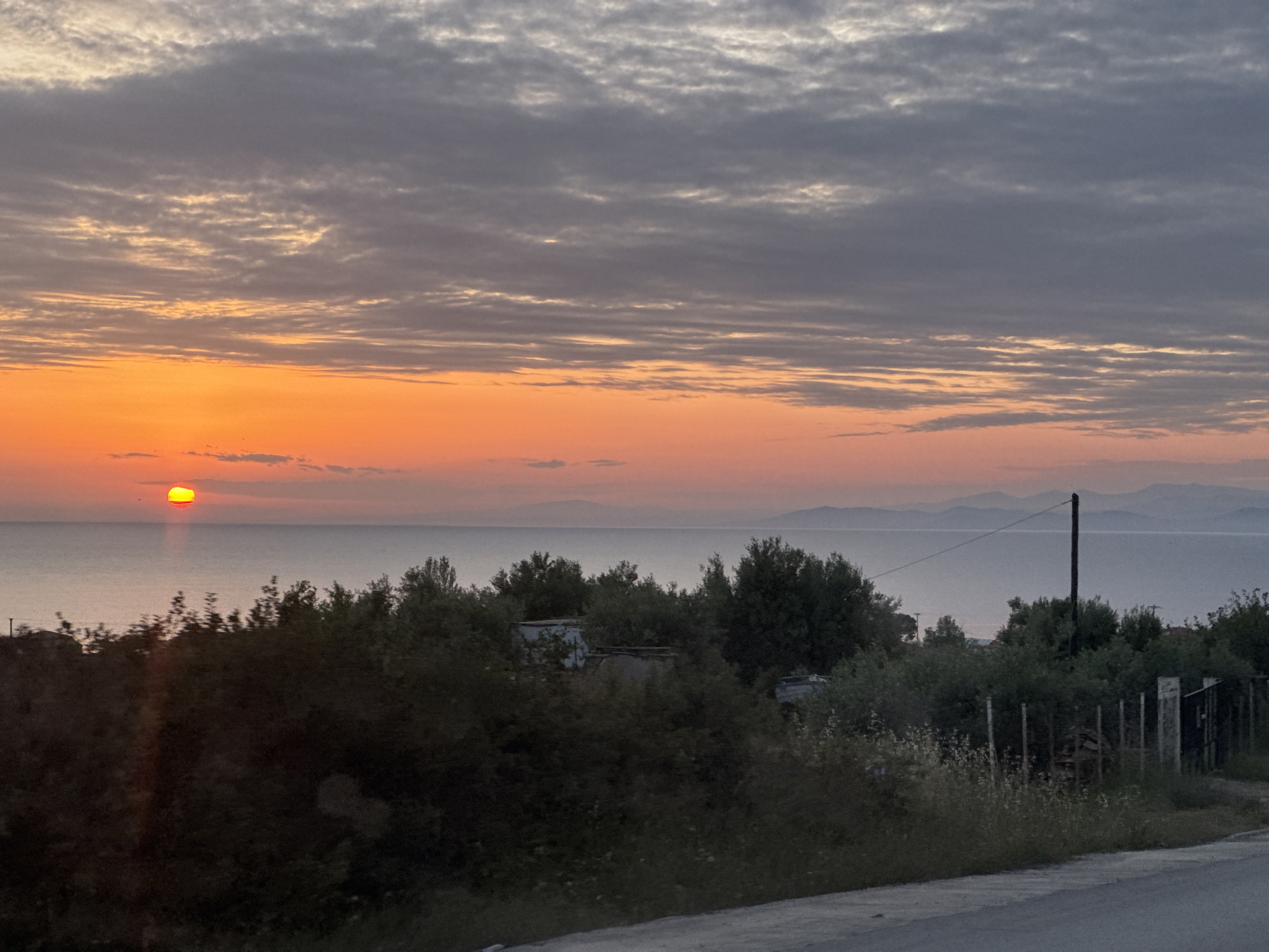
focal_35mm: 77
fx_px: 2823
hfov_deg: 25.3
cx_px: 634
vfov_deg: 19.1
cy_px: 476
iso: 40
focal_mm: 9
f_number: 2.8
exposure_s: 1/99
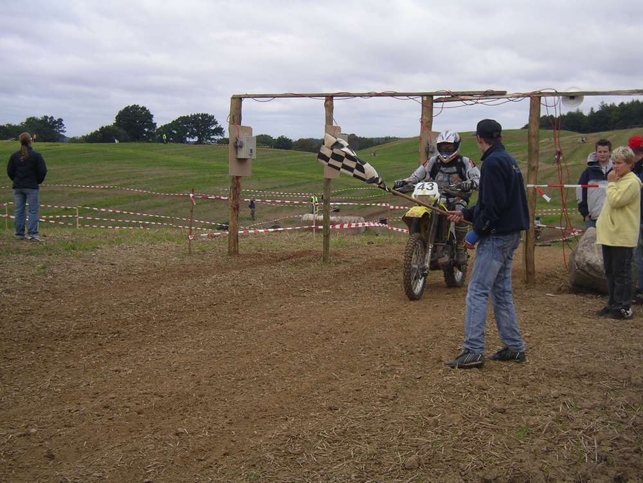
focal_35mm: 57
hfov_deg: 33.8
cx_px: 322
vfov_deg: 25.7
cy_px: 242
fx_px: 1059
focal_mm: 8.9
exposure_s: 1/400
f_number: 3.3
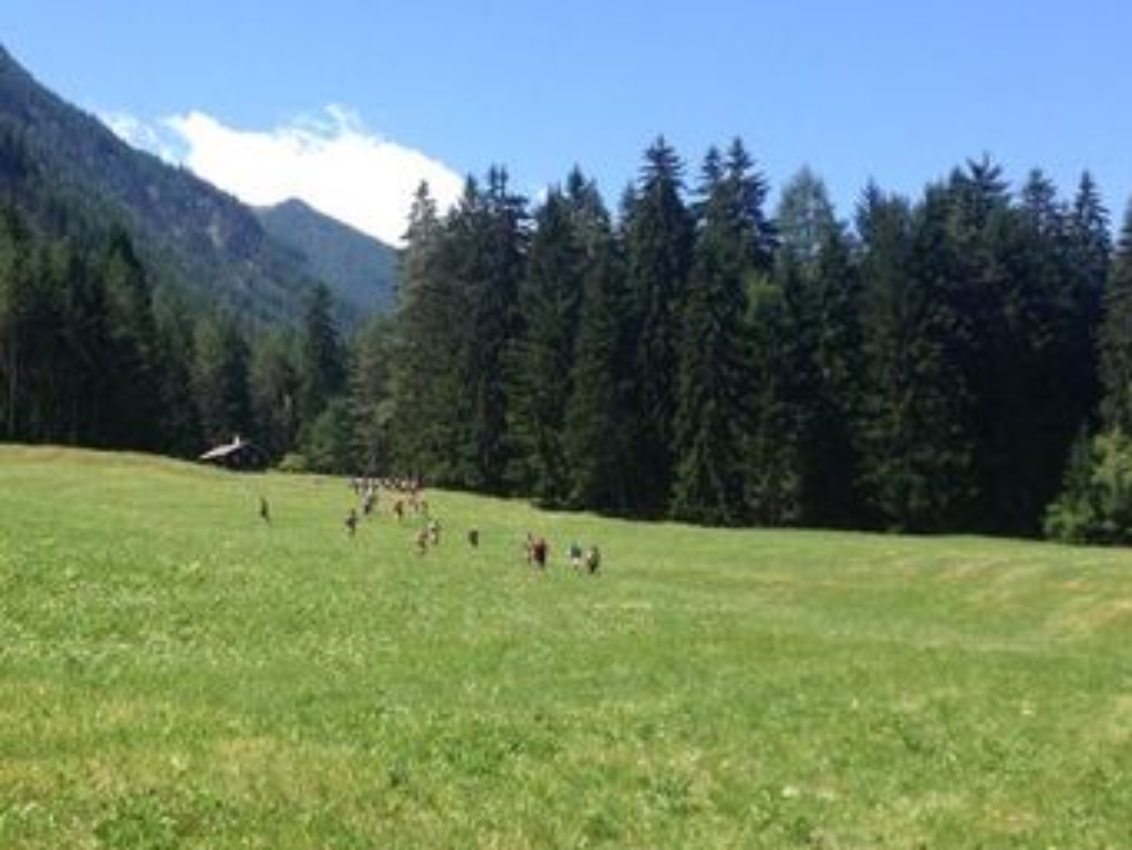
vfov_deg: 25.2
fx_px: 1897
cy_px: 531
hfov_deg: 33.2
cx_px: 518
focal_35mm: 58
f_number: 2.4
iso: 50
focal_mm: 4.12
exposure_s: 1/985
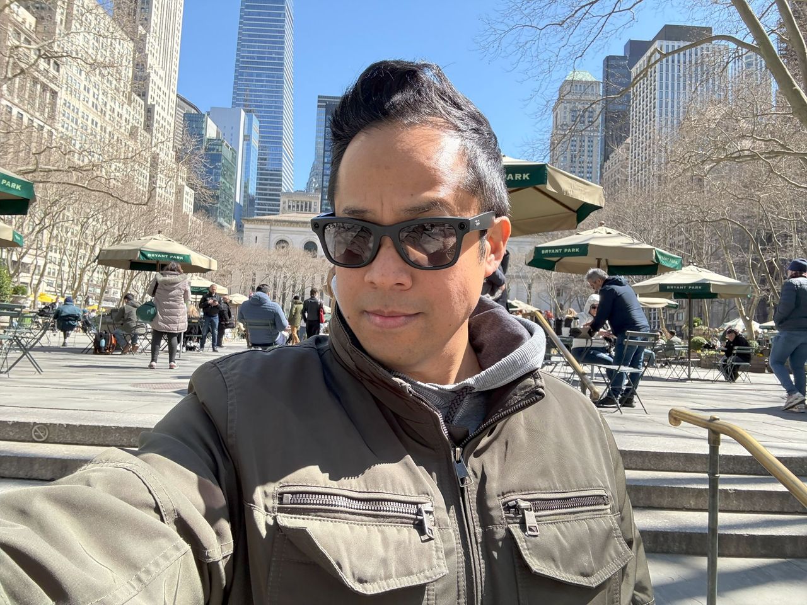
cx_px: 404
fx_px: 536
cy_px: 302
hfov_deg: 73.9
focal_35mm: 23
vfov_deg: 58.9
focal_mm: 2.69
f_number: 1.9
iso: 40
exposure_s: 1/270
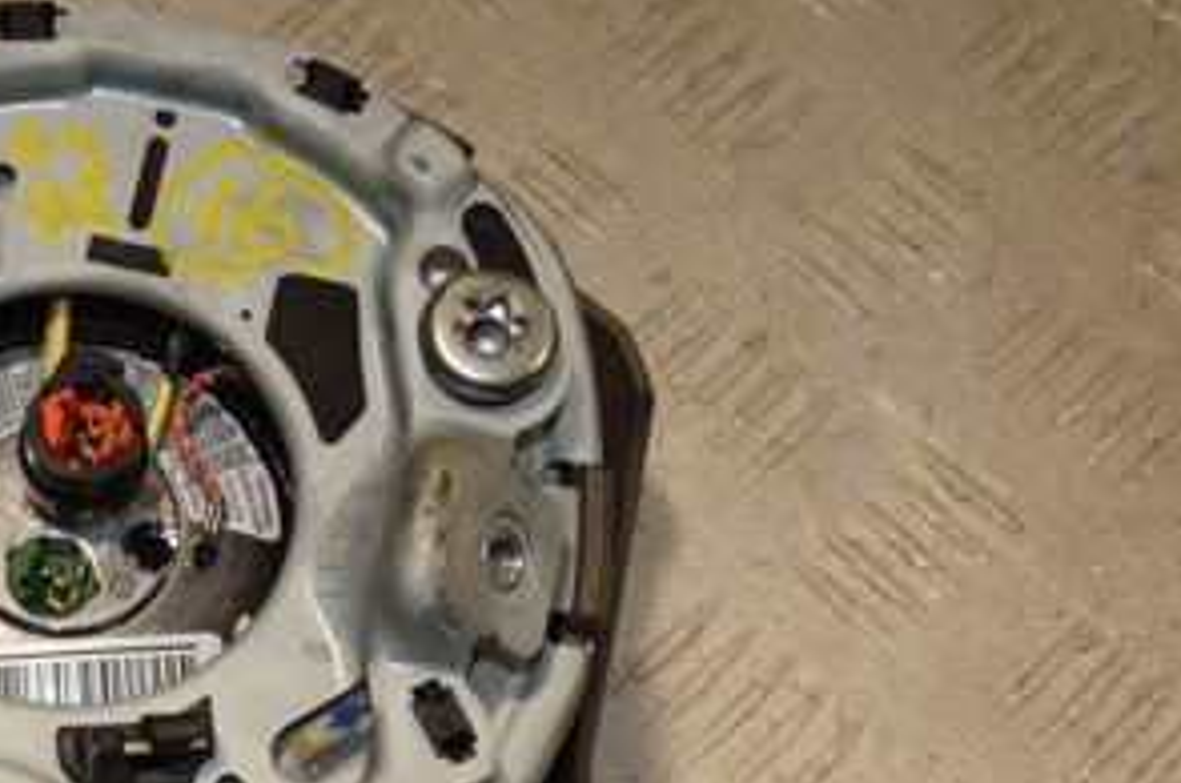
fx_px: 2784
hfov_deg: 23.3
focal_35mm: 85
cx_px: 92
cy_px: 586
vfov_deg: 15.9
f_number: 8
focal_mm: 26
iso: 800
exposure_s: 1/200
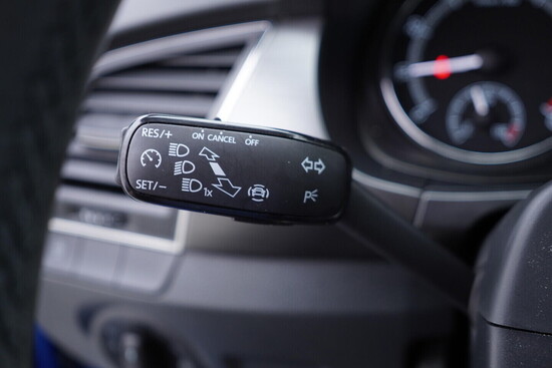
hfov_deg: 53.1
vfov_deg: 36.9
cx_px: 276
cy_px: 184
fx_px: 552
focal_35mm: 36
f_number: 2.8
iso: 200
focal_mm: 24
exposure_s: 1/40
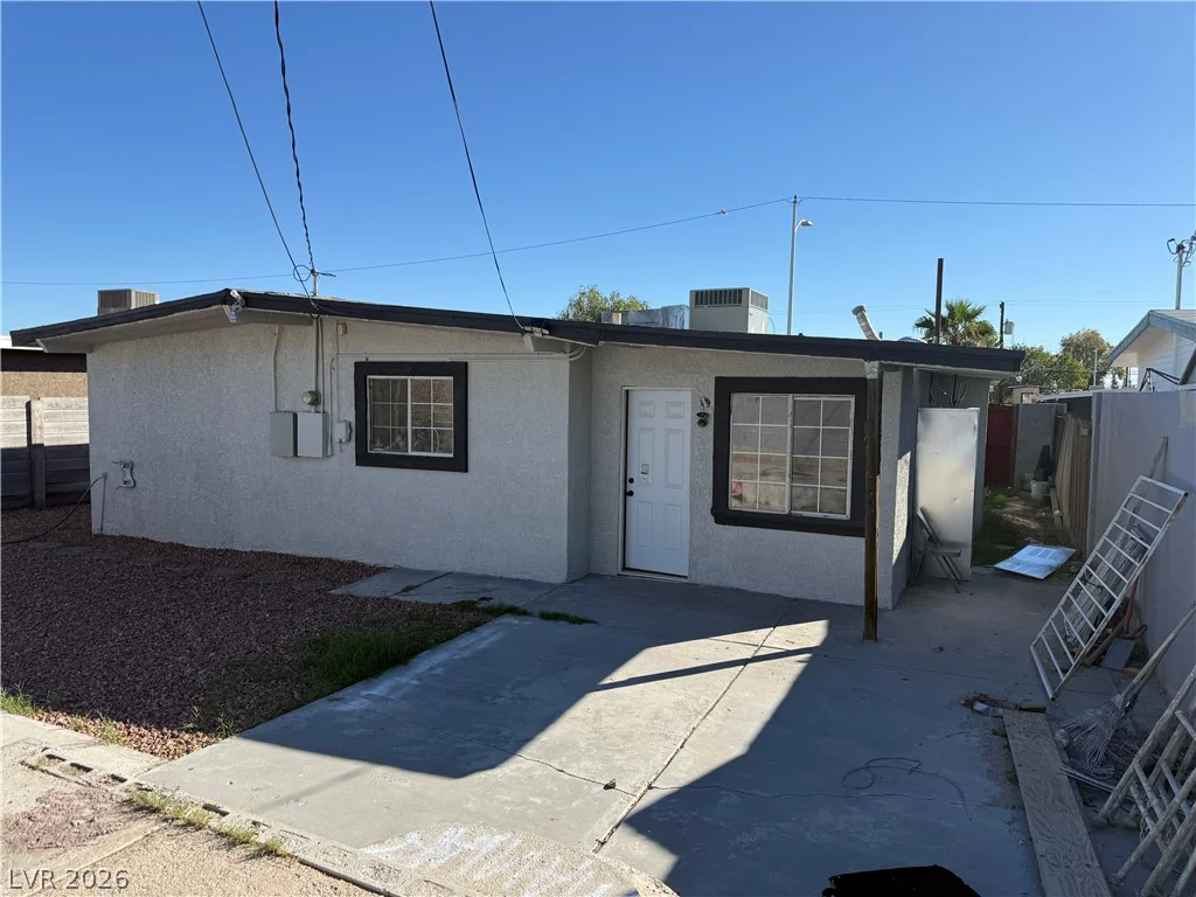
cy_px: 448
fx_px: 829
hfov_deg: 71.6
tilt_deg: -3.1
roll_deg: -1.2
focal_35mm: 24
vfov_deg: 56.8
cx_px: 598
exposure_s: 1/4405
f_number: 1.78
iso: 80
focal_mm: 6.76
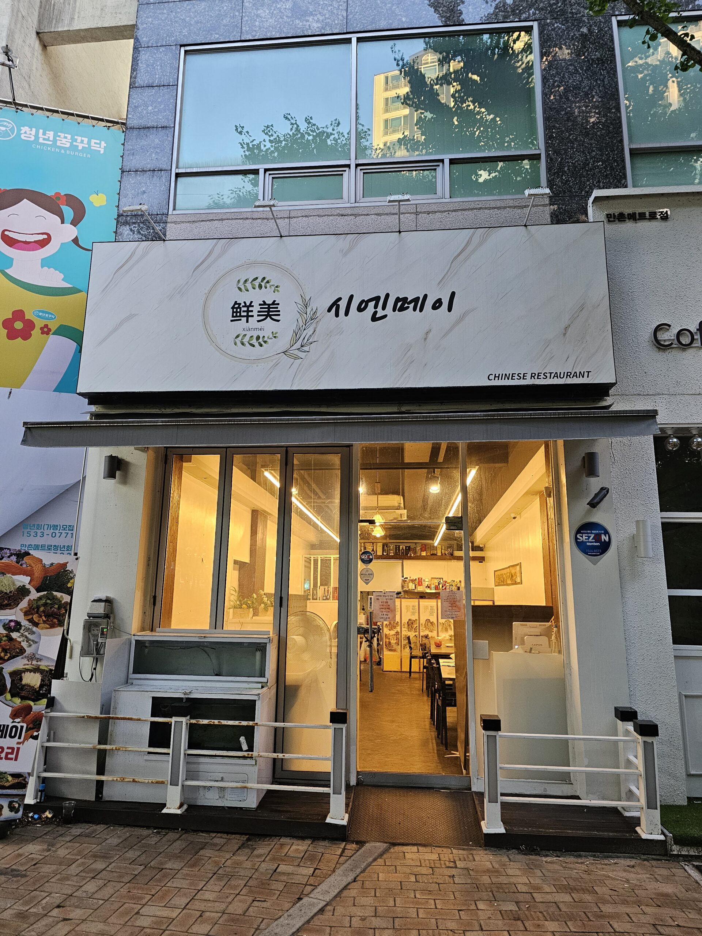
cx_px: 351
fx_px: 622
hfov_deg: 58.9
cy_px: 468
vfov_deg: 73.9
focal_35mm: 23
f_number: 1.7
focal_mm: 6.3
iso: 320
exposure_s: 1/120
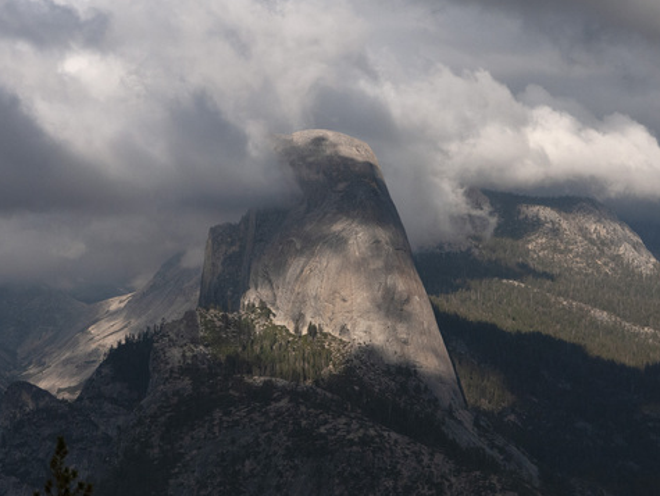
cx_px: 350
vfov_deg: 14.0
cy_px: 257
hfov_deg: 18.5
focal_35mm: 106
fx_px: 2023
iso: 400
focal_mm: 45
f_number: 9
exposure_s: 1/2500
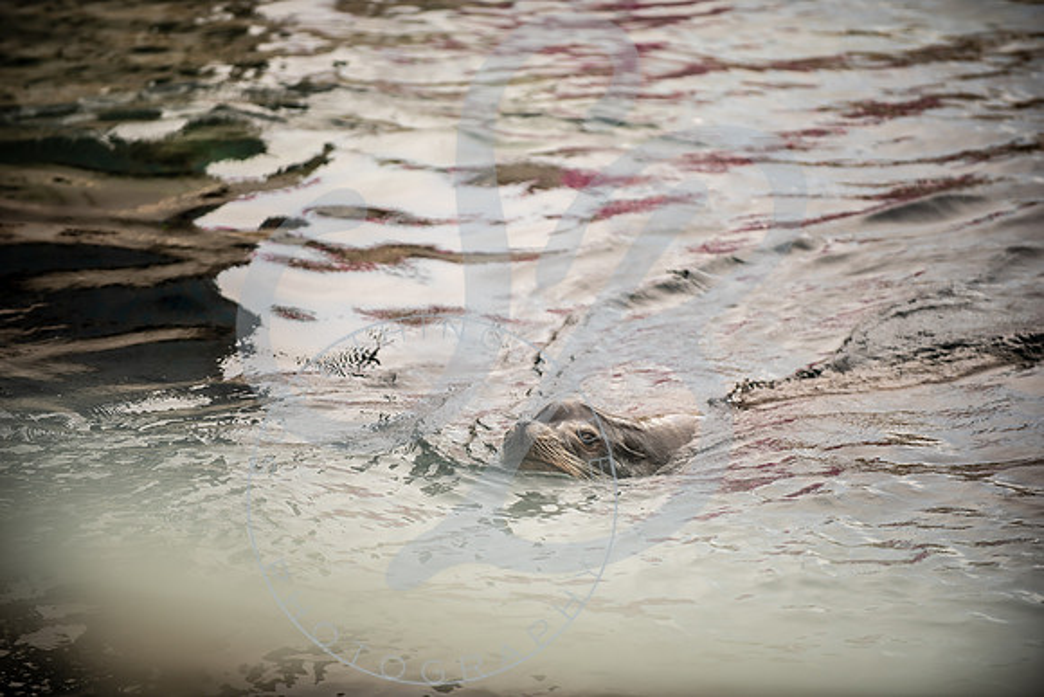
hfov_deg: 10.3
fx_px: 5801
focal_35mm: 200
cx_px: 522
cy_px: 348
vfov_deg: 6.9
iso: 100
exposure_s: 1/400
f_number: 2.8
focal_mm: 200
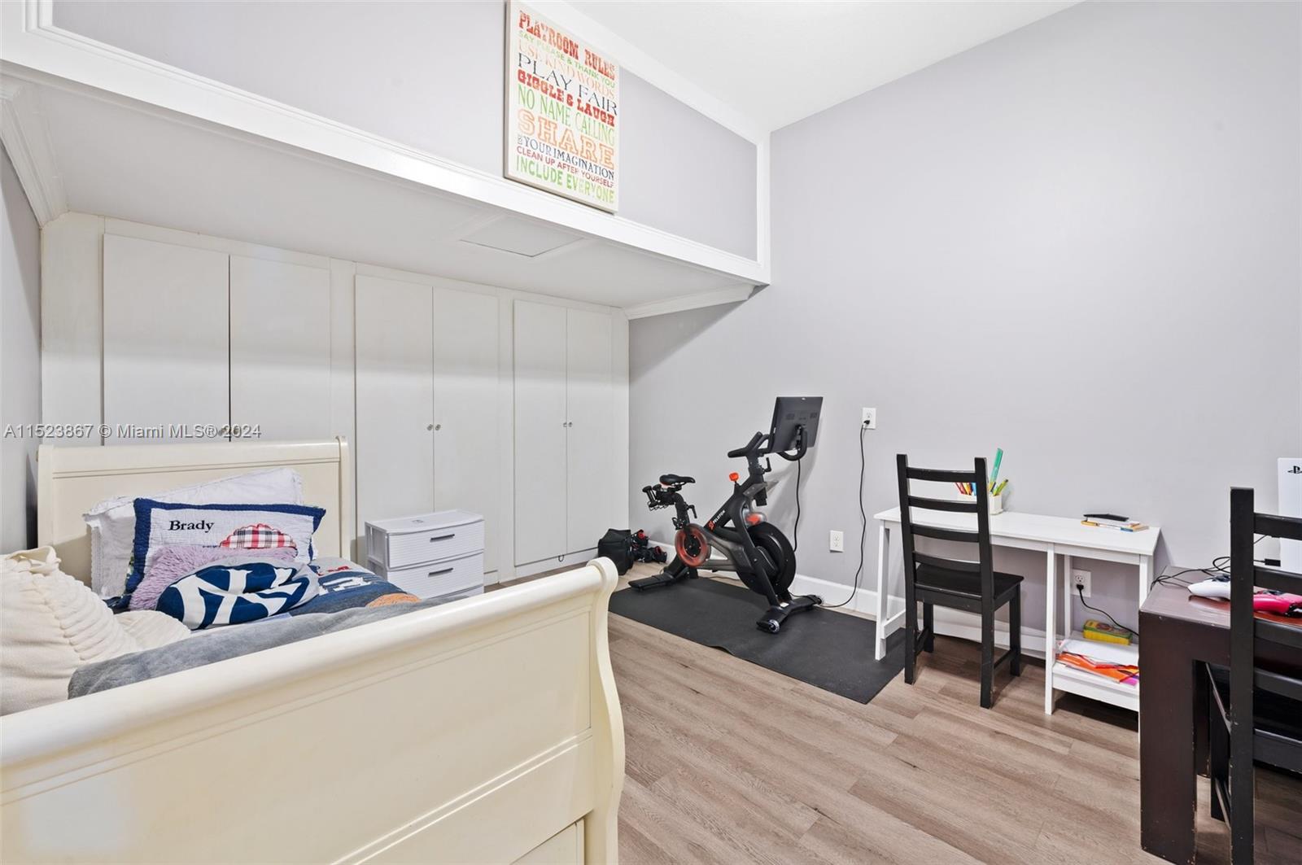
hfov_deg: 104.3
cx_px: 651
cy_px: 432
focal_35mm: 14
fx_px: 506
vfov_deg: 81.1
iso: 200
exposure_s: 2
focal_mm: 14
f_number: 8
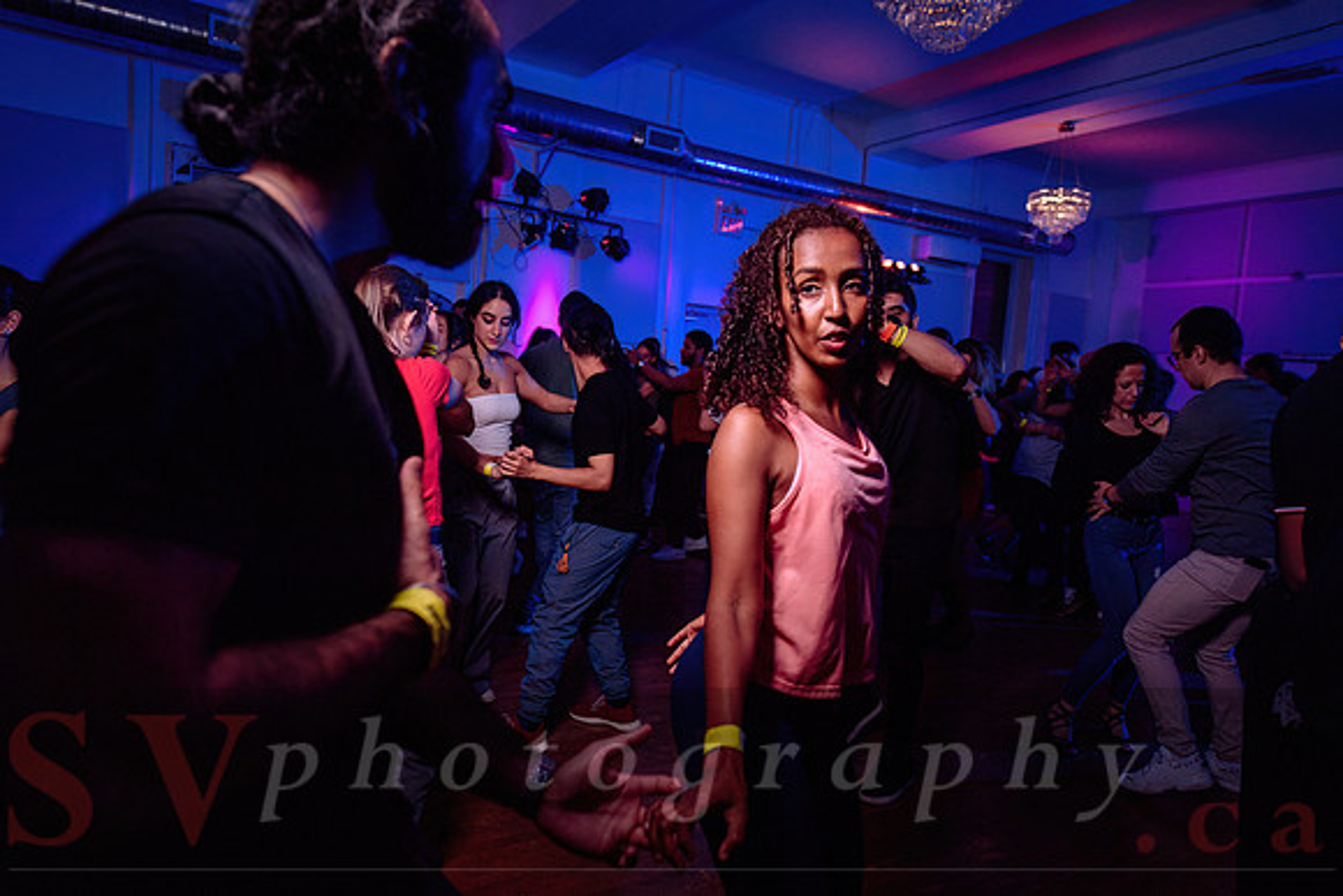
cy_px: 448
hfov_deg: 73.7
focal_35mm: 24
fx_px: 896
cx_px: 672
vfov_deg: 53.2
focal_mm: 24
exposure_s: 1/30
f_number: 3.5
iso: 800
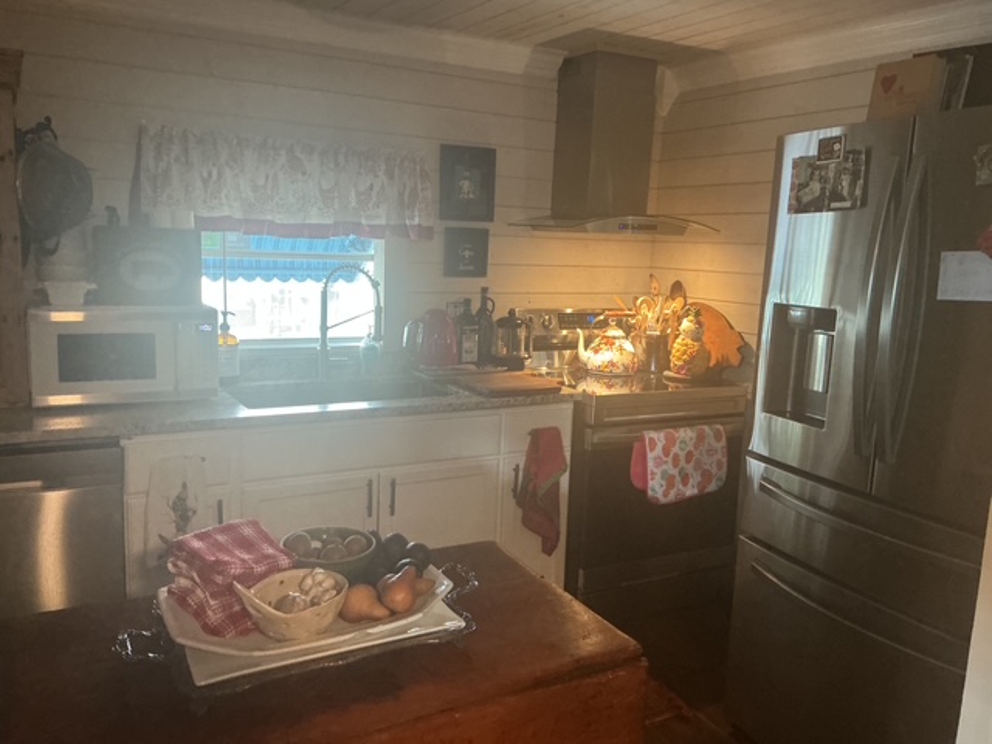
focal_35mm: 29
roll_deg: -2.1
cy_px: 372
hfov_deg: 61.7
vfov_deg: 48.2
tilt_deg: -9.2
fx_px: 831
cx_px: 496
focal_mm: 3
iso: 250
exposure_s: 1/40
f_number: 1.8
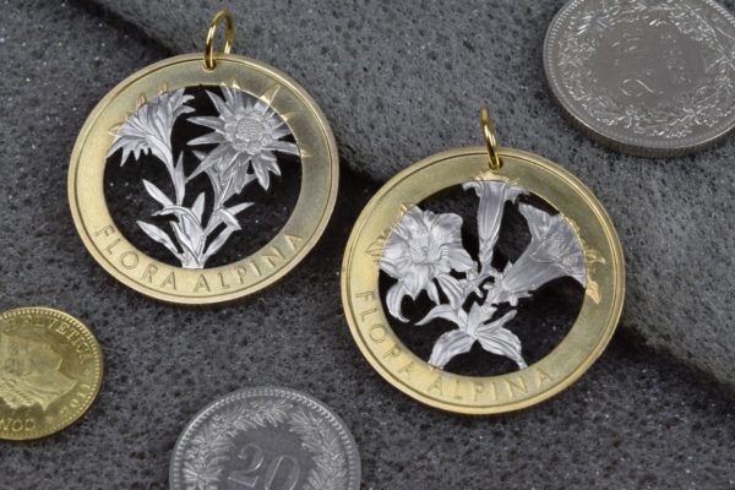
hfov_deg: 24.6
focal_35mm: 82
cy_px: 245
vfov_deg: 16.6
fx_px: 1684
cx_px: 368
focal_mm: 55
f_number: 20
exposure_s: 1/15
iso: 640
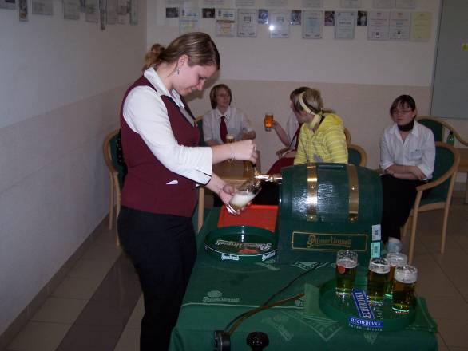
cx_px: 234
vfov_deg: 37.7
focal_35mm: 38
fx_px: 514
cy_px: 176
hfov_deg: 49.0
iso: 140
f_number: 2.8
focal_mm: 6.3
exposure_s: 1/60
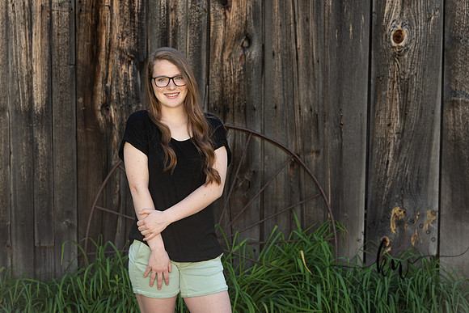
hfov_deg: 17.2
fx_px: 1554
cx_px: 234
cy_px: 156
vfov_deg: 11.5
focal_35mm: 119
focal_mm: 116
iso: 400
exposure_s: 1/200
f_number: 5.6
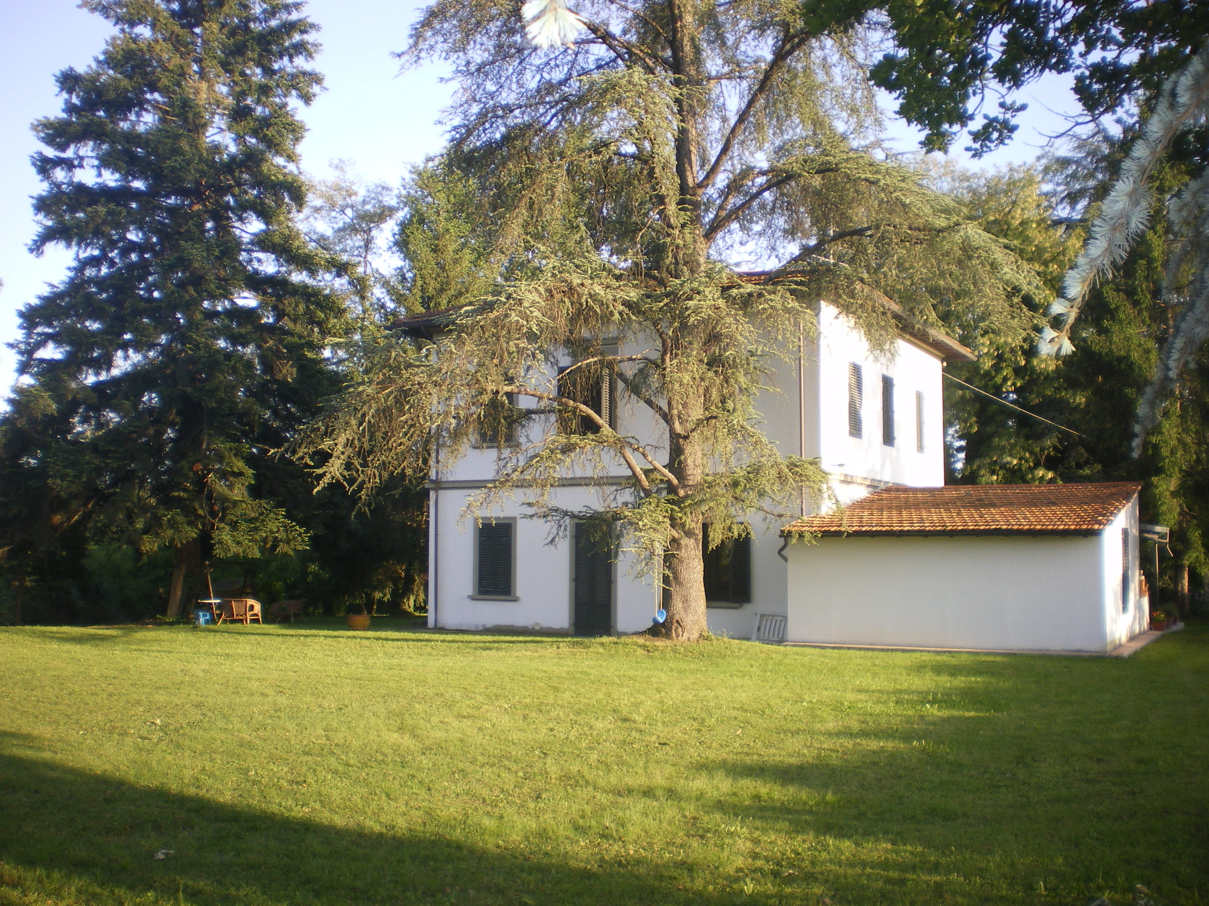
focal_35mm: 36
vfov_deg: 39.7
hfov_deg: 51.4
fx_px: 1257
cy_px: 453
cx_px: 604
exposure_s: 1/160
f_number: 3.1
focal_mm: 6.3
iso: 64
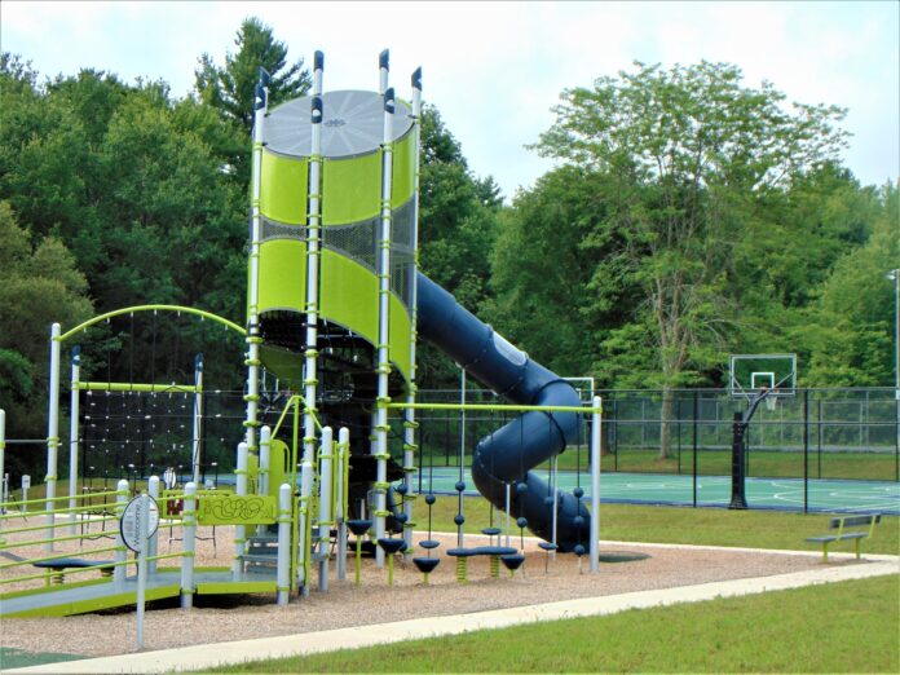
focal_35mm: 60
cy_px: 338
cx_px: 450
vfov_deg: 24.4
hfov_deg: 32.2
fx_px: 1560
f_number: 3.6
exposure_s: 1/400
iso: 80
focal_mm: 10.8
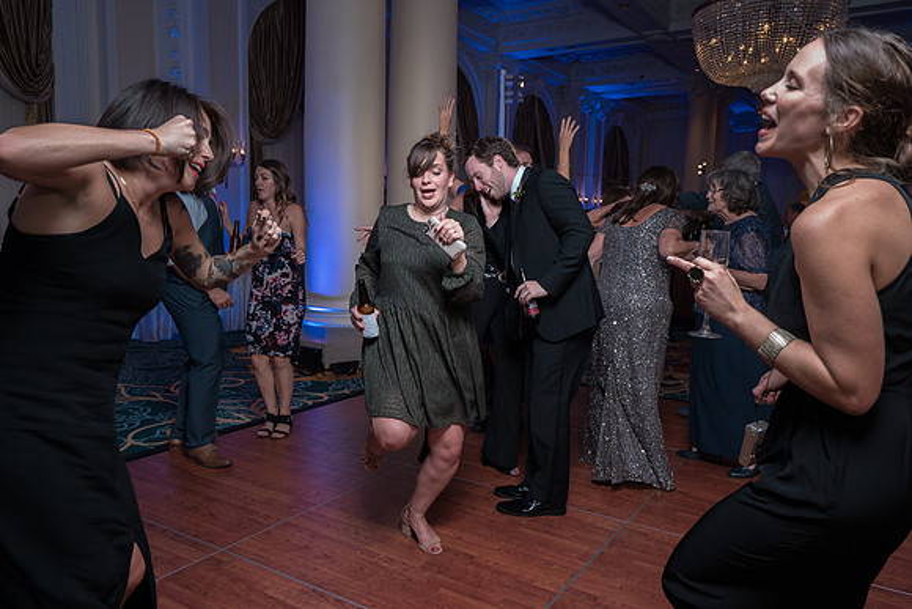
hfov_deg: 69.0
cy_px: 319
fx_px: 663
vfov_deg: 49.3
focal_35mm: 26
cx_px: 459
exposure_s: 1/200
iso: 2000
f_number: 5.6
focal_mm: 25
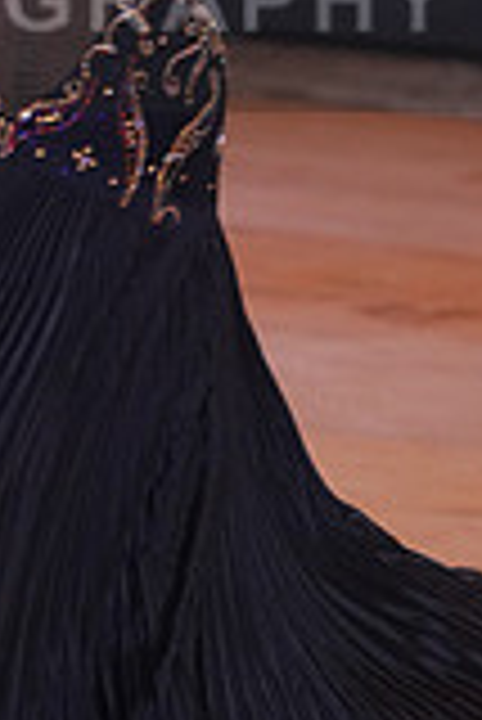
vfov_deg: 5.2
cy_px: -36
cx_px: -101
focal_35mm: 395
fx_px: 7915
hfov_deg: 3.5
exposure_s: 1/200
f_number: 4.5
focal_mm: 109
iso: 1250
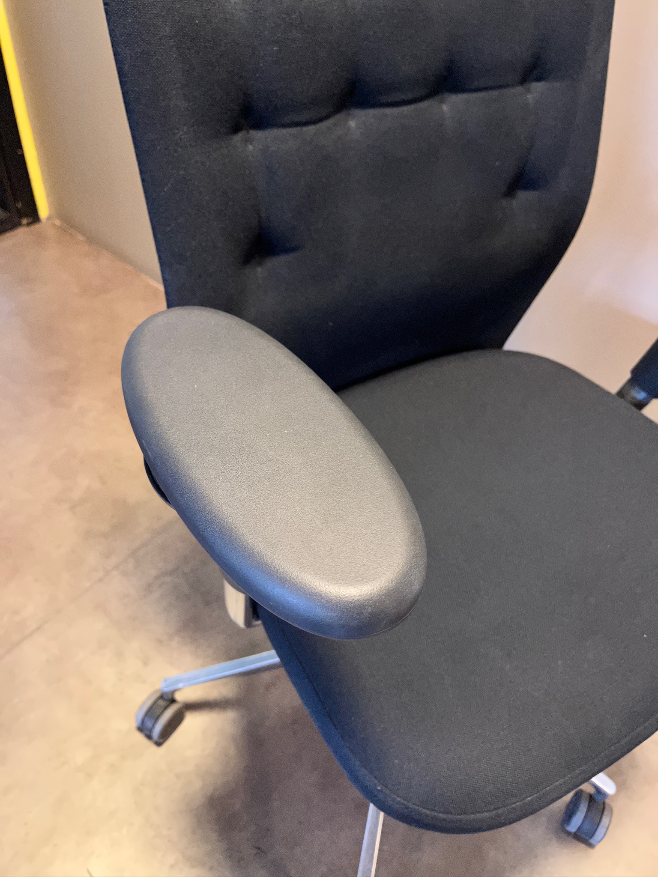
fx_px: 659
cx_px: 329
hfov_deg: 53.1
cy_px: 438
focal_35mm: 26
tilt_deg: -46.2
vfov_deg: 67.3
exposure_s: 1/33
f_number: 1.6
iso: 640
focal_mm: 5.1
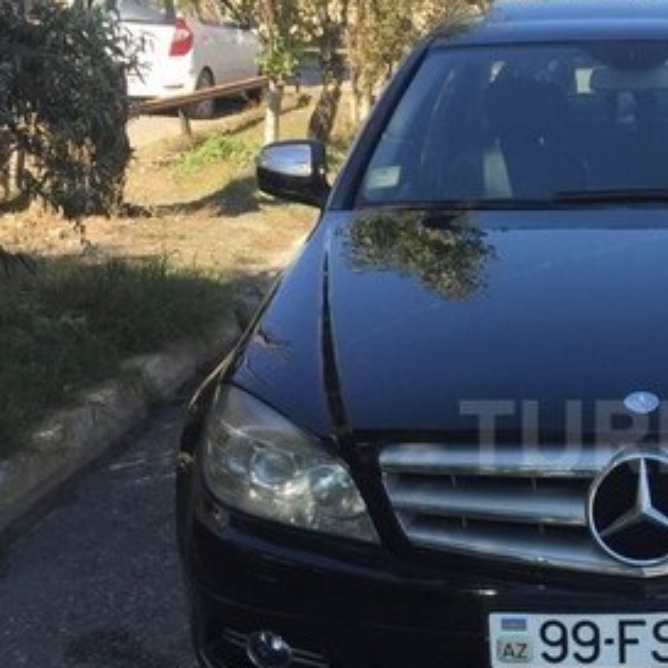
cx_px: 710
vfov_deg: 27.6
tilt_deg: -18.7
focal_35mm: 62
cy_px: 437
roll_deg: -2.9
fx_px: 1354
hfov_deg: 25.9
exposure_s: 1/719
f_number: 2.2
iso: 32
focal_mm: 4.15
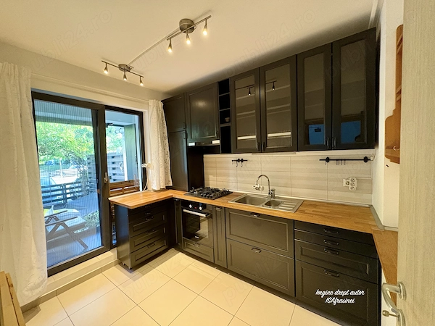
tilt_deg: -2.8
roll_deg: +2.5
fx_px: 176
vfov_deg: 85.7
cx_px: 218
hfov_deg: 102.1
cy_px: 163
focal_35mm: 14
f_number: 2.2
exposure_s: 1/33
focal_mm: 2.22
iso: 800
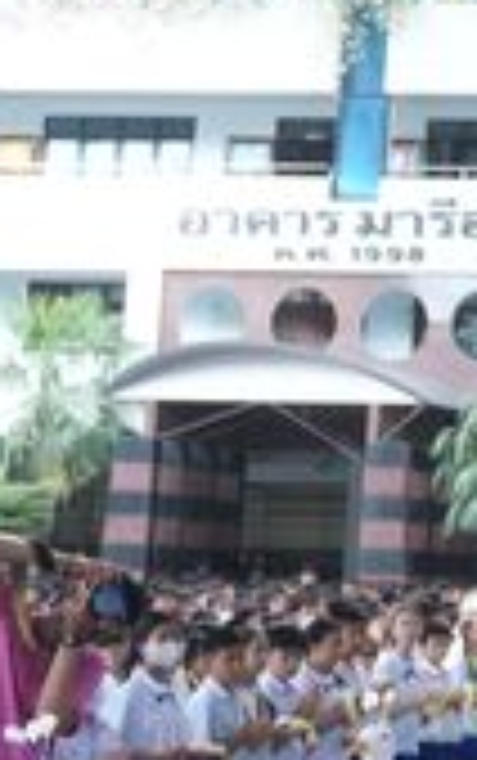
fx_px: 2589
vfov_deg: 16.6
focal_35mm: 125
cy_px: 189
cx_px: 1152
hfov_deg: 9.4
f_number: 4.5
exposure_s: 1/250
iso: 1600
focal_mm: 23
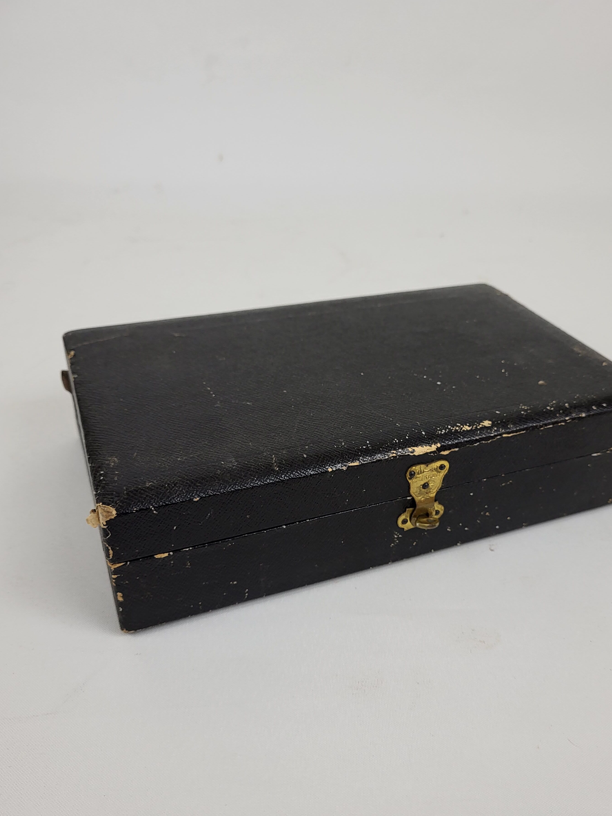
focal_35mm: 29
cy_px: 442
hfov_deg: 48.2
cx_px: 333
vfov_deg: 61.6
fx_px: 684
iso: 160
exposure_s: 1/50
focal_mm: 5.4
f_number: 1.8
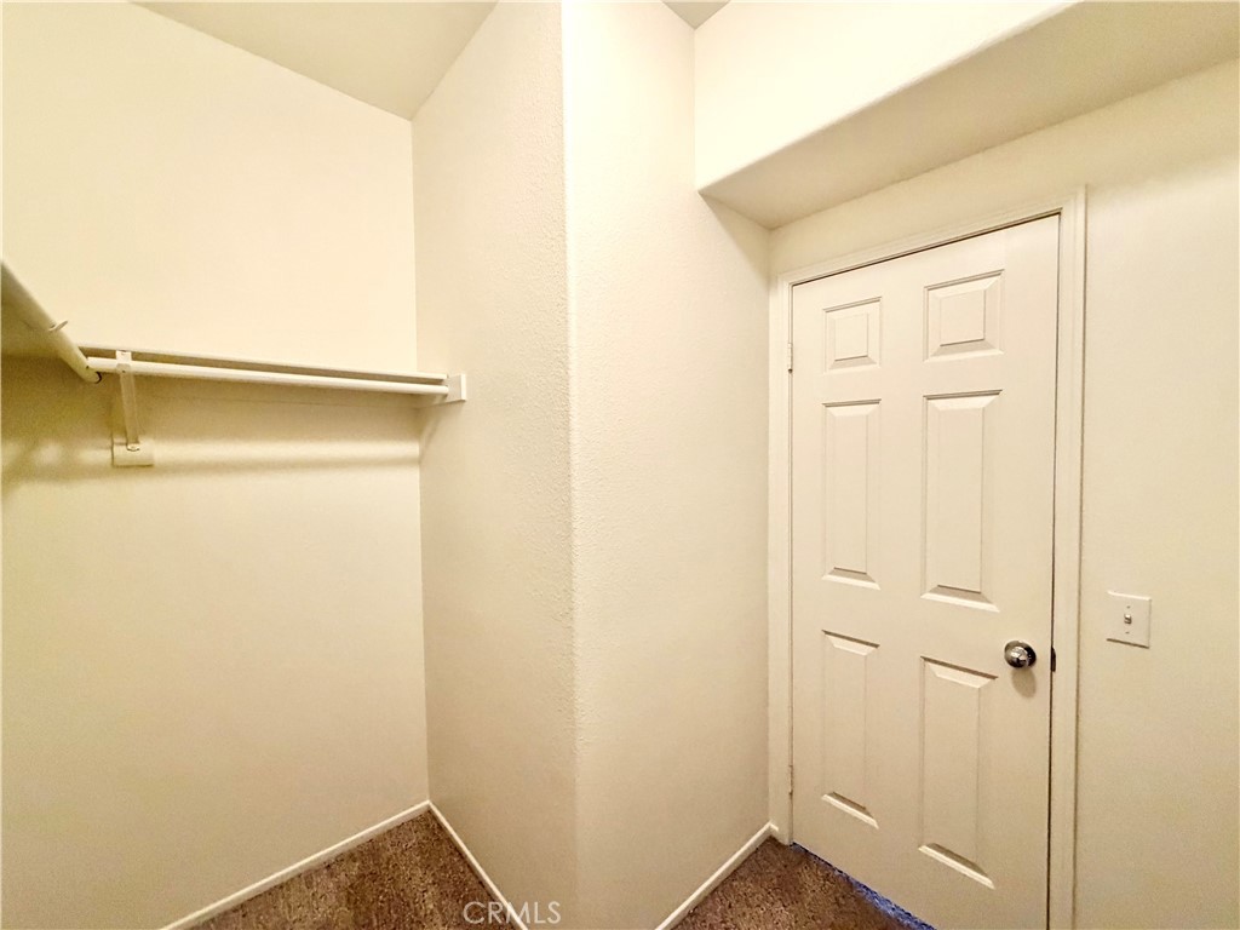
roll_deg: +0.7
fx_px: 502
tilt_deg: -2.0
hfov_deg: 102.1
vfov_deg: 85.7
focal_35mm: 14
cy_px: 465
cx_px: 620
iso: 500
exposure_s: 1/60
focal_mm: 2.22
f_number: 2.2
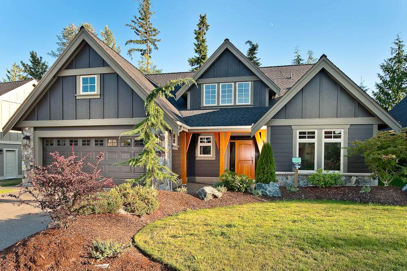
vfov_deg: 61.9
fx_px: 226
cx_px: 204
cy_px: 136
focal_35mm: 20
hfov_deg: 84.0
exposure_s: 1/125
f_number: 10
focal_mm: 20
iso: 320
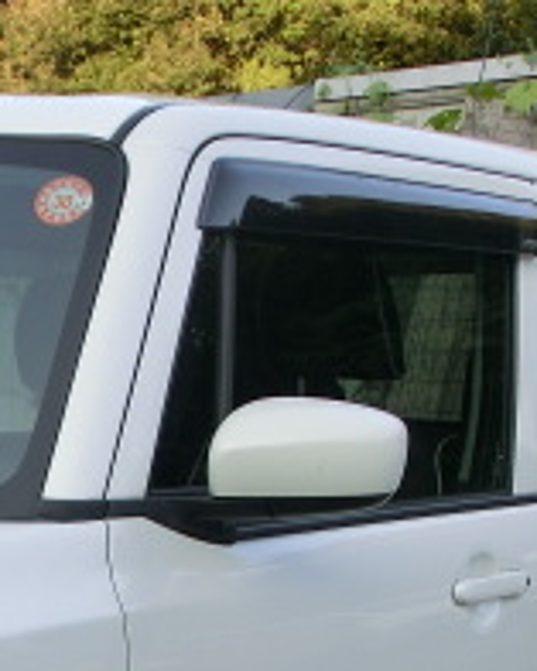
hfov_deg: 12.7
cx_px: -137
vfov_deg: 15.7
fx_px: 2342
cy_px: 794
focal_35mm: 118
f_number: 3.9
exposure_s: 1/200
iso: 100
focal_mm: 6.61
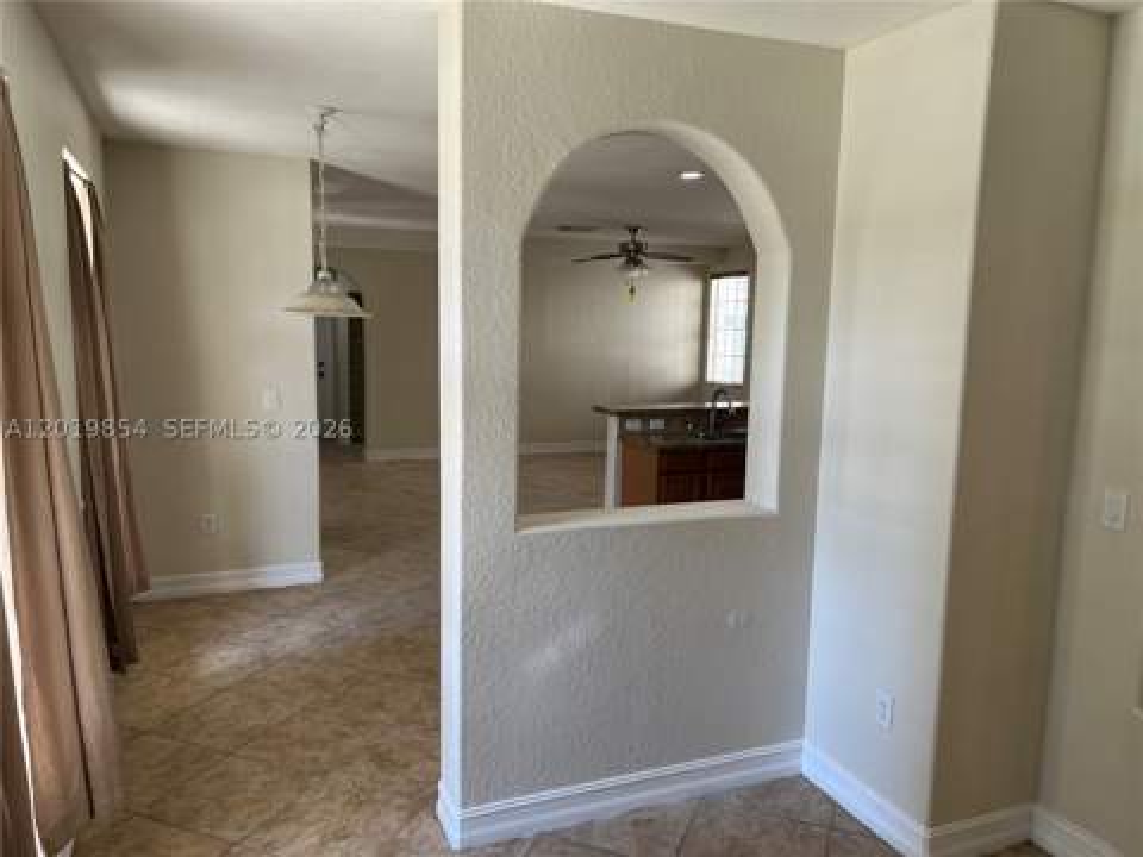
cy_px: 428
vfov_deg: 53.1
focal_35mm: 26
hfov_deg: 67.3
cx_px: 572
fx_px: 859
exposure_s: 1/122
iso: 50
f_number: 1.5
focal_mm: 5.7
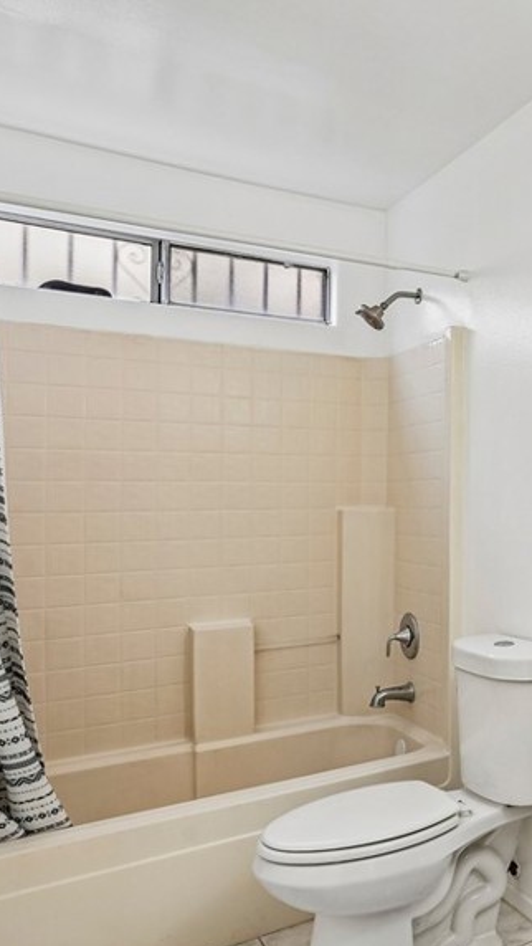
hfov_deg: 31.0
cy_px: 511
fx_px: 752
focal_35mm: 30
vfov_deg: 64.2
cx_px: 679
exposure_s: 1/25
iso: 400
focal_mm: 16
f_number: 8
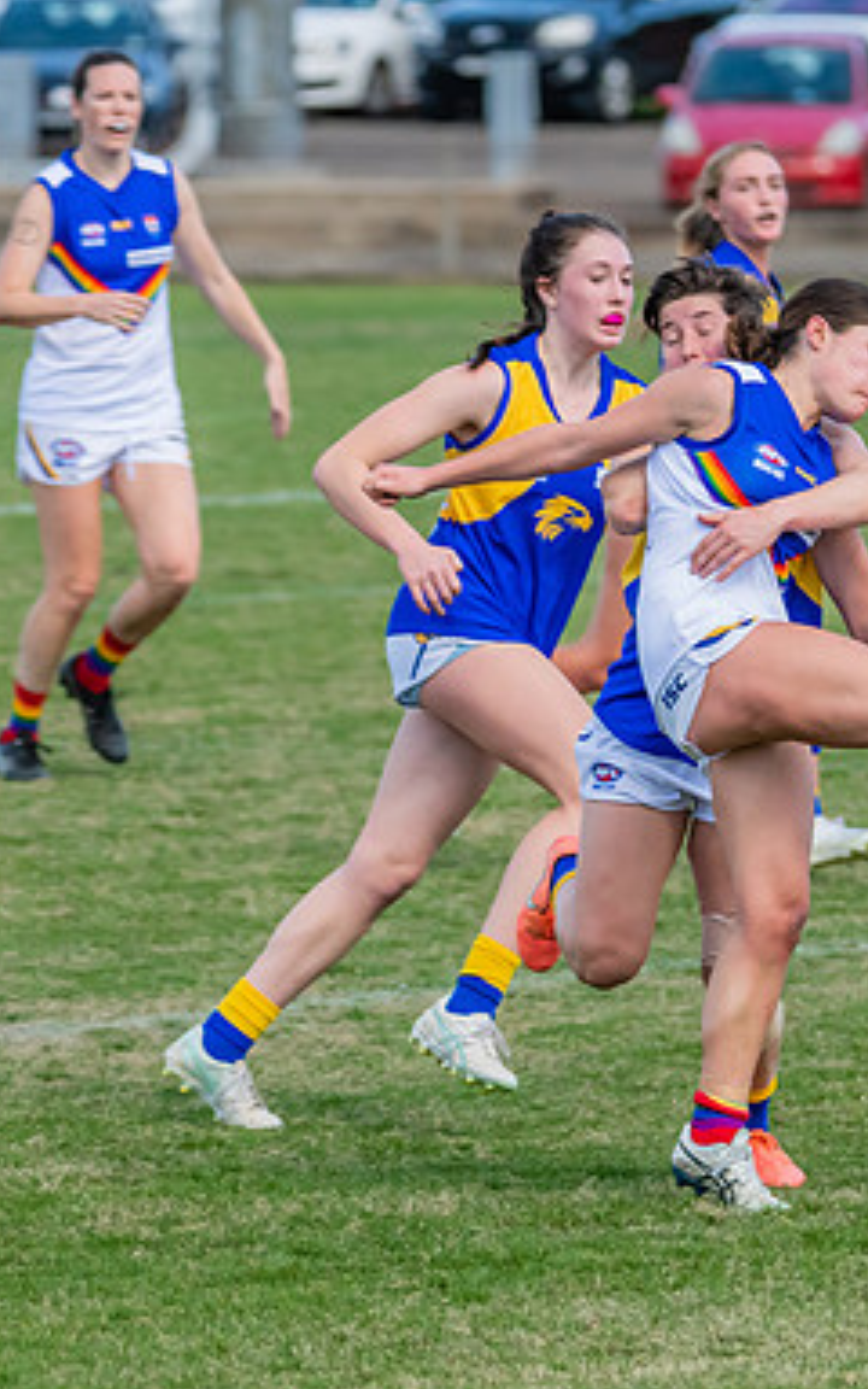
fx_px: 20212
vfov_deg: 3.9
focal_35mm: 534
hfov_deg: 2.5
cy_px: 897
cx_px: 1057
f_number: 5.6
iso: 1400
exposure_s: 1/1600
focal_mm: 250
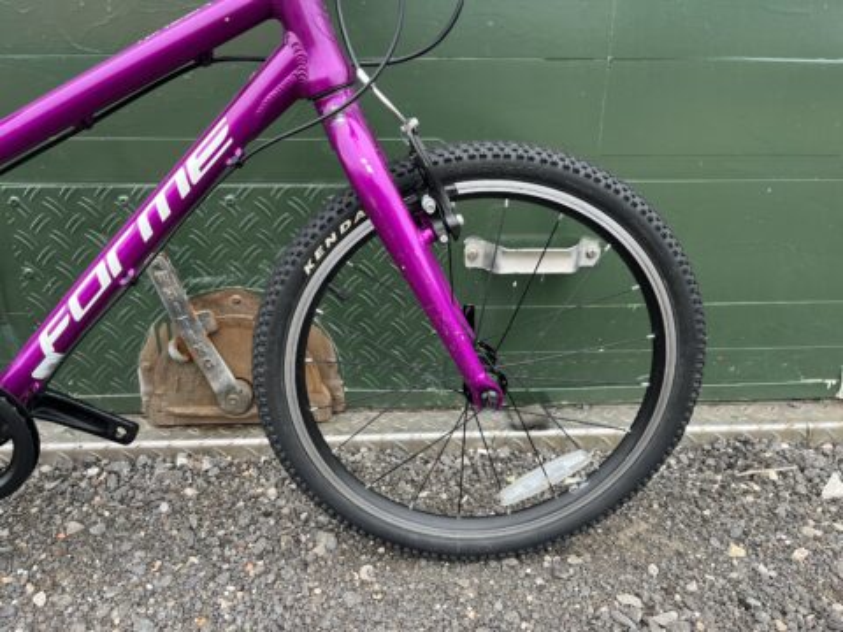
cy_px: 316
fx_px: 633
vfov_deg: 53.1
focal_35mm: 26
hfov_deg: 67.3
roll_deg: +1.0
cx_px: 422
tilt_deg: -21.8
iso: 40
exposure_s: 1/236
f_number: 1.6
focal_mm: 5.1
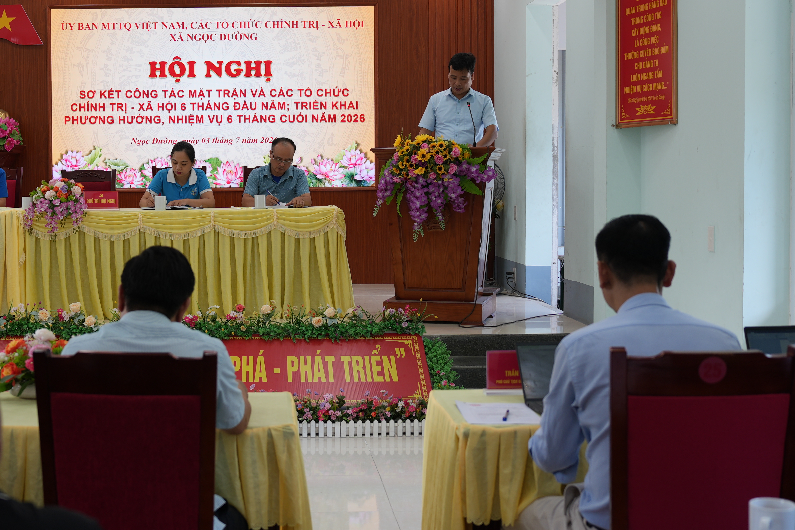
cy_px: 220
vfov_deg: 24.6
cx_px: 241
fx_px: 1214
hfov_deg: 35.7
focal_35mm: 55
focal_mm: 29
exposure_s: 1/40
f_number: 3.2
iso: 100
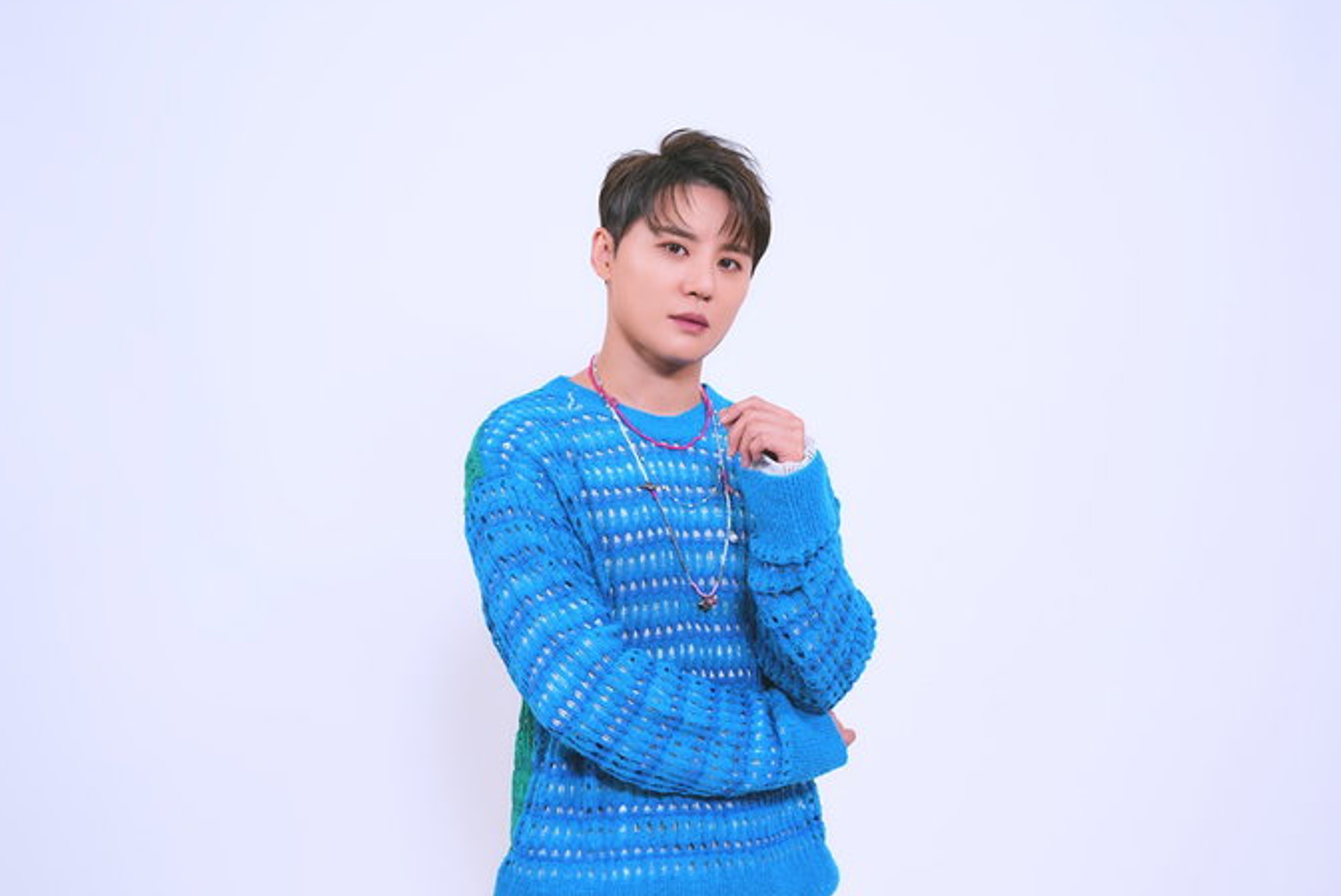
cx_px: 669
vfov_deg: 26.0
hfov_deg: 38.2
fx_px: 1938
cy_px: 494
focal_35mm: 52
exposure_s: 1/160
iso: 400
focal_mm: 46
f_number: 4
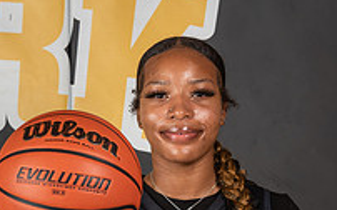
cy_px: 340
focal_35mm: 254
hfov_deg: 8.3
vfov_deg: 5.1
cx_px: 194
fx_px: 2332
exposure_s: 1/125
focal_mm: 112
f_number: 9
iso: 100
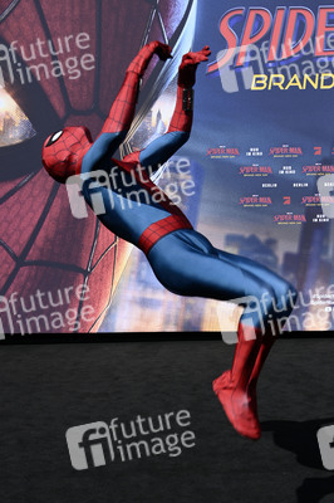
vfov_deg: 43.6
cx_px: 167
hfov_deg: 29.8
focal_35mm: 45
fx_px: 627
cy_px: 252
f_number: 6.3
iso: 100
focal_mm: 45
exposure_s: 1/400
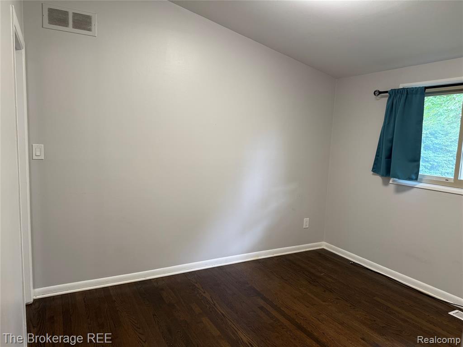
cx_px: 232
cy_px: 174
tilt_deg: -5.9
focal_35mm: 24
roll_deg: -2.4
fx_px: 321
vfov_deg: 56.8
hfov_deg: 71.6
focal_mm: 6.76
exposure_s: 1/60
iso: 125
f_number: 1.78
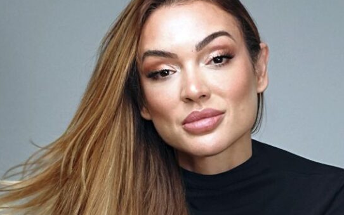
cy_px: 108
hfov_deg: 16.4
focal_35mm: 127
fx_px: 1192
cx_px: 182
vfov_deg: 10.3
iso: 3200
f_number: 2.8
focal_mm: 88.1
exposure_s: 1/640
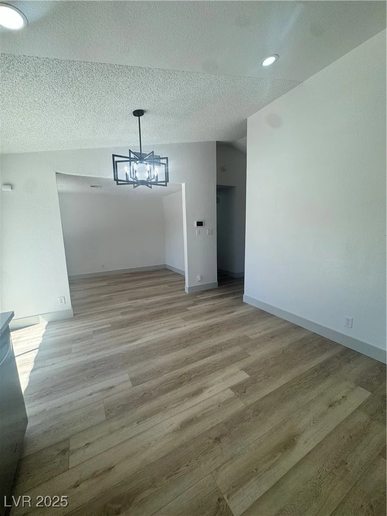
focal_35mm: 14
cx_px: 194
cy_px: 258
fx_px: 209
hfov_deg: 85.7
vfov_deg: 102.1
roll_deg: +2.1
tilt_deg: -8.8
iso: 40
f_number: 2.2
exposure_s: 1/249
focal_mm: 2.22
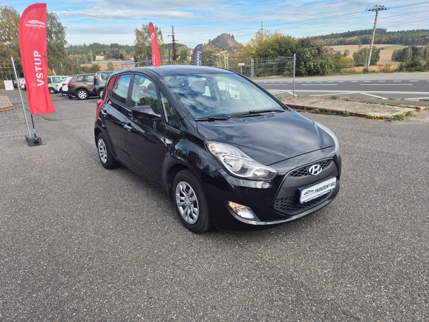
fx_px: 285
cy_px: 161
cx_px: 214
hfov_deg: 73.9
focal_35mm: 23
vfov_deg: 58.9
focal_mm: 5.4
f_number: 1.8
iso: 25
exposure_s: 1/762
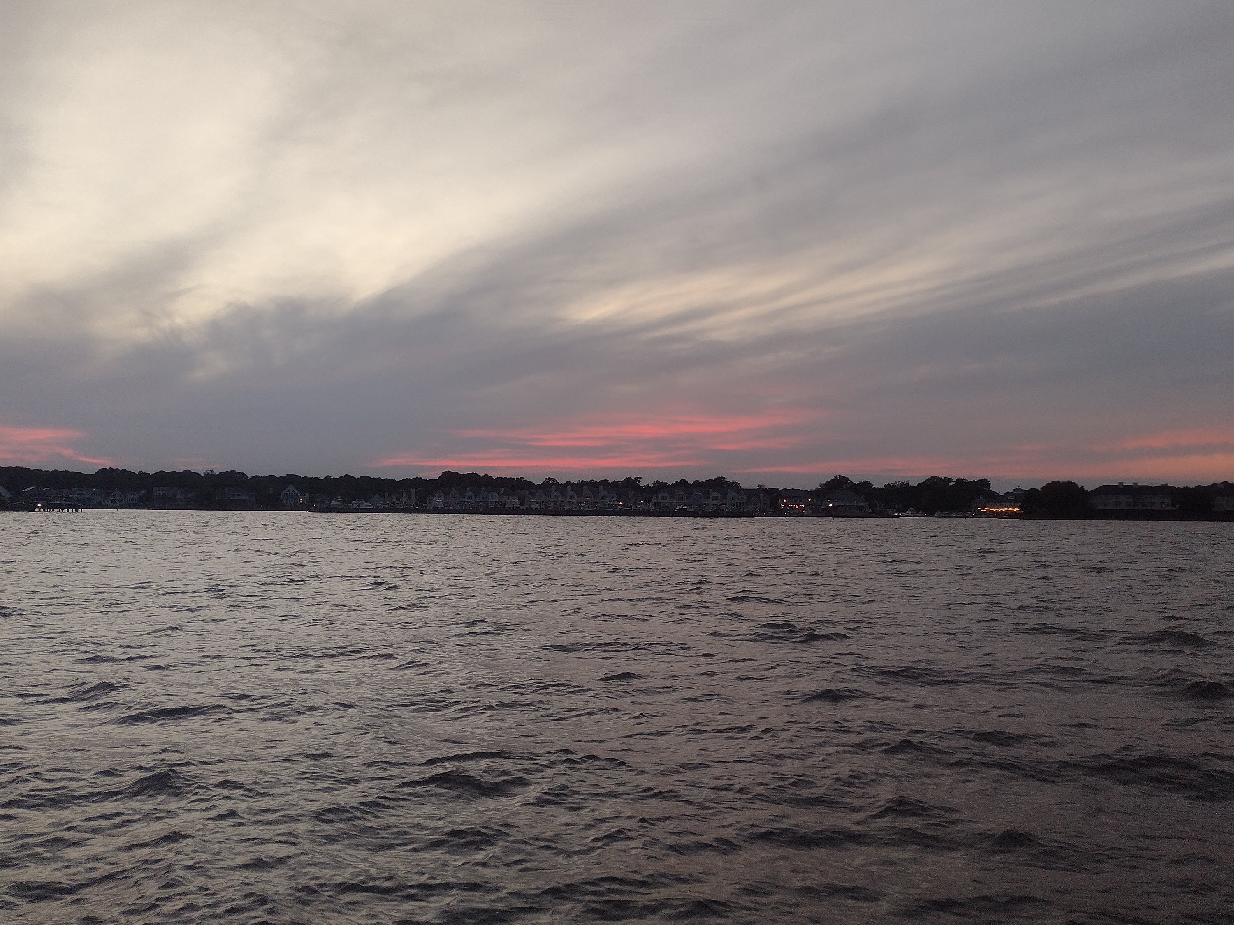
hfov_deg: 51.3
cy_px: 493
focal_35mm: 36
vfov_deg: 39.6
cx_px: 658
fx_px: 1283
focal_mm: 4.71
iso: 126
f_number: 1.7
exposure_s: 1/60
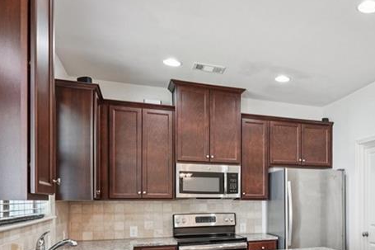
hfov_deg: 48.3
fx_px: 375
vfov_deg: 35.7
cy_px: 197
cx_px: 328
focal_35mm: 36
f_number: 8
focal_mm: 16
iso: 800
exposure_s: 1/20
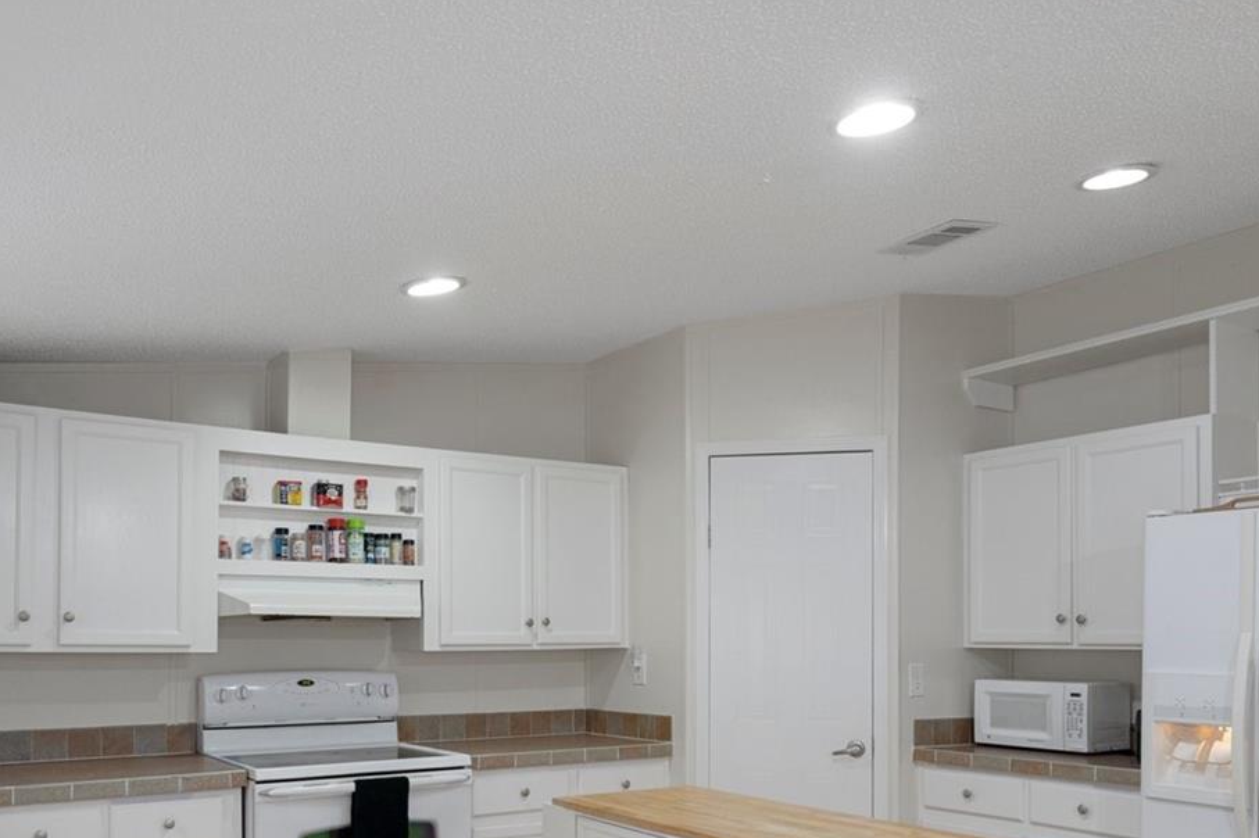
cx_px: 530
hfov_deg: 61.6
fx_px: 1049
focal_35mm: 30
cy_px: 656
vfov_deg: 41.9
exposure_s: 1/4
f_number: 8
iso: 400
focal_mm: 17
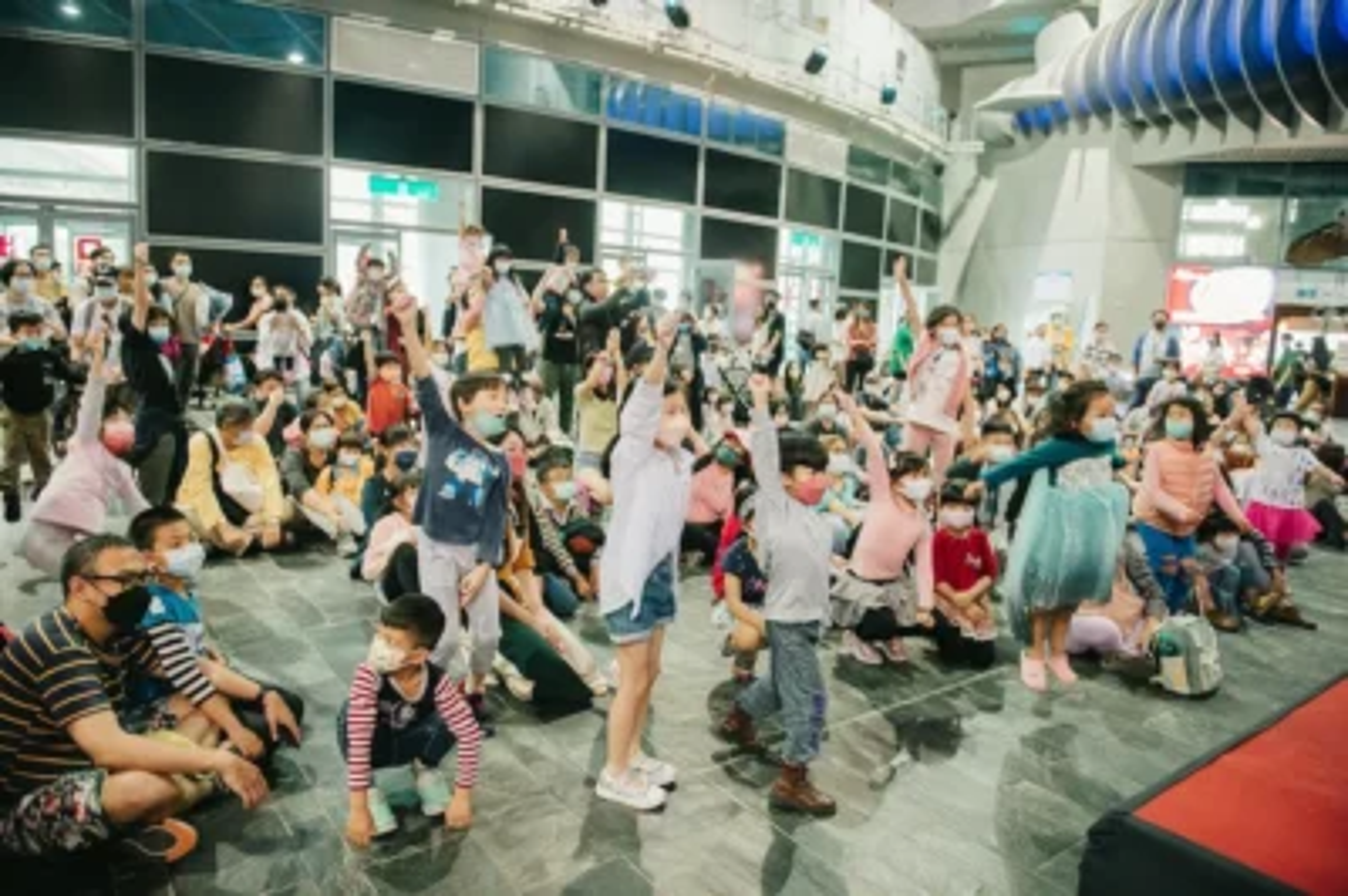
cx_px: 674
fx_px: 898
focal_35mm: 24
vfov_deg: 53.1
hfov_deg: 73.8
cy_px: 448
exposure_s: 1/160
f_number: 2.8
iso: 6400
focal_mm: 24
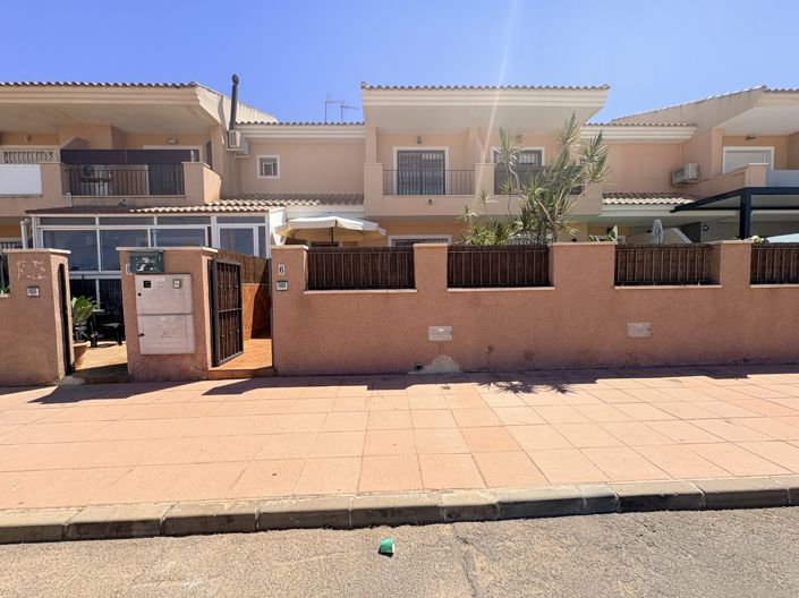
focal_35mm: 14
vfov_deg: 85.6
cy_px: 299
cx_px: 400
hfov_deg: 102.1
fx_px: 323
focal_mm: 2.22
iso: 50
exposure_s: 1/1198
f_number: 2.2
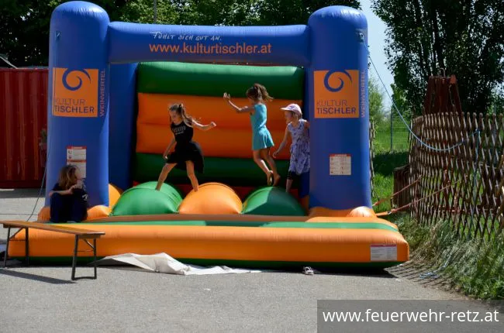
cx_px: 252
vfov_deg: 10.1
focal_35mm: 135
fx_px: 1885
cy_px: 166
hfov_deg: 15.2
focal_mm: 90
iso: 100
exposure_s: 1/250
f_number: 8
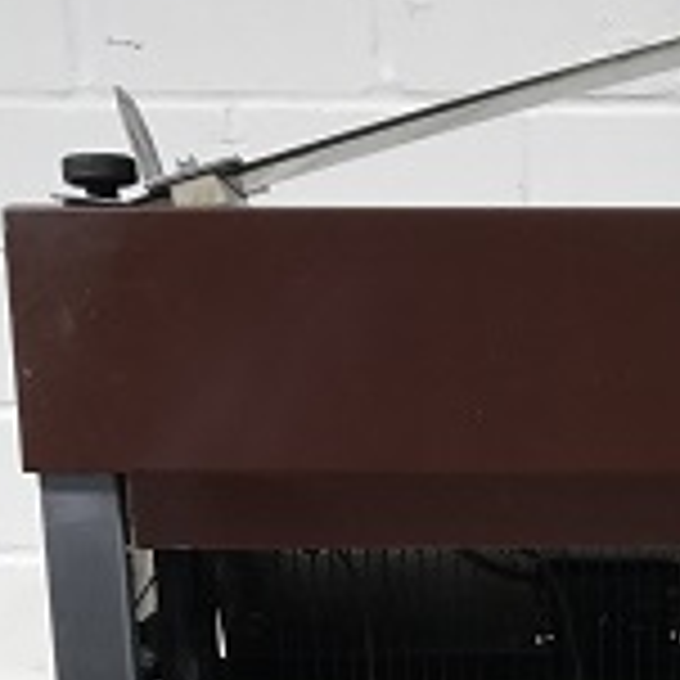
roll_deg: -0.6
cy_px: 1146
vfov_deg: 16.2
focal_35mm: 94
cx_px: 734
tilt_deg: -17.7
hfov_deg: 17.9
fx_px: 2089
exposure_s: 1/100
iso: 40
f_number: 1.8
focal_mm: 3.99
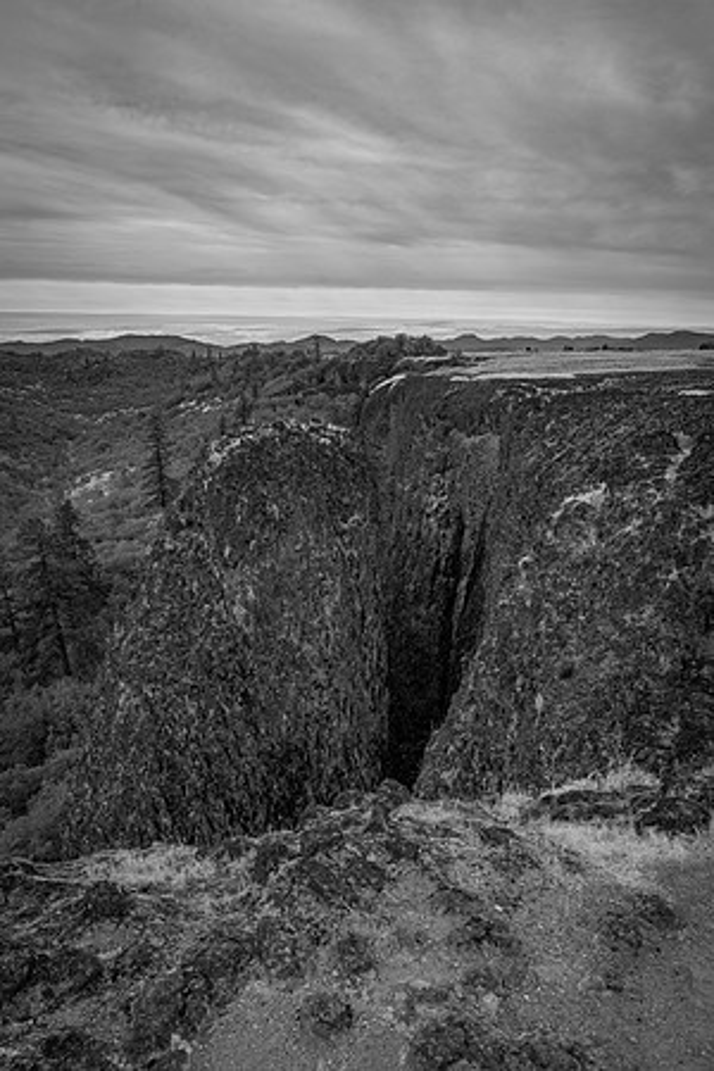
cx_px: 357
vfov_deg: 67.6
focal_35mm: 27
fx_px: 800
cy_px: 536
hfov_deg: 48.1
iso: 800
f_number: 9
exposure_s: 1/400
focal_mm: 26.9
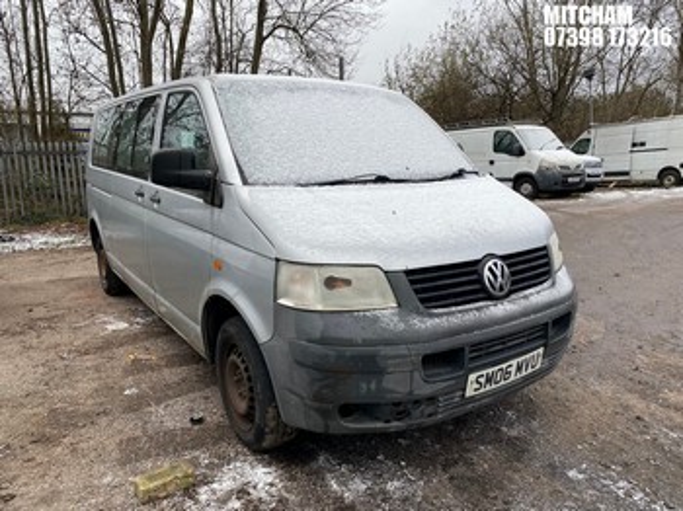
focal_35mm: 26
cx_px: 342
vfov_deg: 53.0
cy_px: 256
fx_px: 513
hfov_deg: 67.3
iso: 32
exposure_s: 1/597
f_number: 1.8
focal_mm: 4.25
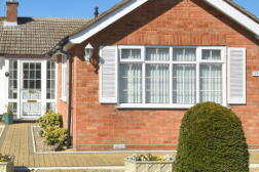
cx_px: 41
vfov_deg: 34.1
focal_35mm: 39
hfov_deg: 46.1
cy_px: 67
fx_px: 281
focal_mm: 10
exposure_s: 1/200
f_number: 14
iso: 100
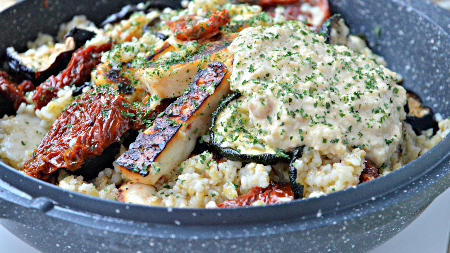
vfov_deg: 14.0
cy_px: 112
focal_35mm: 87
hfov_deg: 24.6
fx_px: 1032
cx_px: 225
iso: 800
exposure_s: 1/15
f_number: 5.6
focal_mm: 55
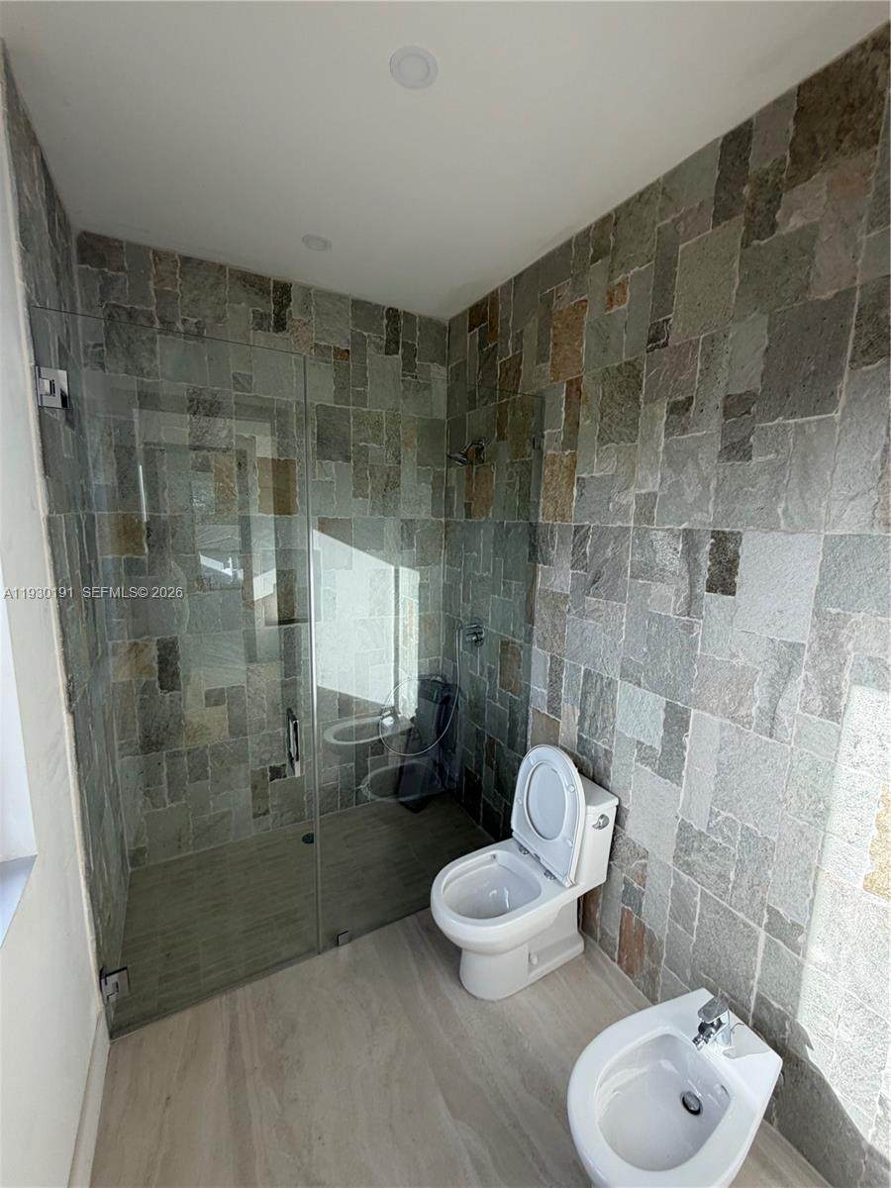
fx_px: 480
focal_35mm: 14
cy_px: 594
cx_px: 446
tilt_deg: -13.7
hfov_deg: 85.7
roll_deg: -2.9
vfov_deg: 102.1
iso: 40
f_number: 2.2
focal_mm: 2.22
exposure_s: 1/163
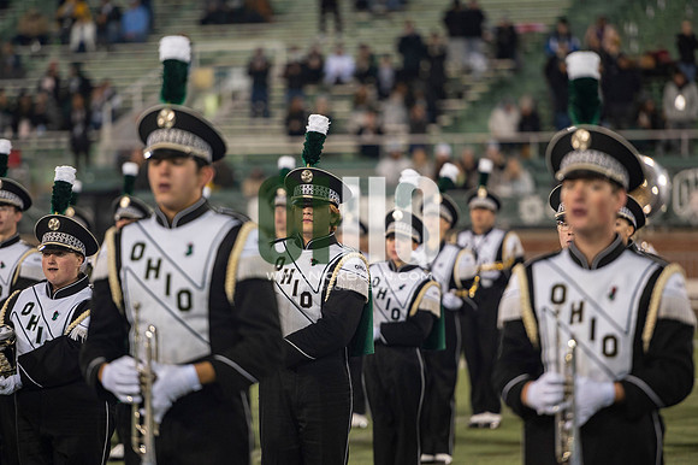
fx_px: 3875
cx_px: 349
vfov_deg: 6.9
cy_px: 232
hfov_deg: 10.3
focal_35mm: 200
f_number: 2.8
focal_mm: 200
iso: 1000
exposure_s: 1/500
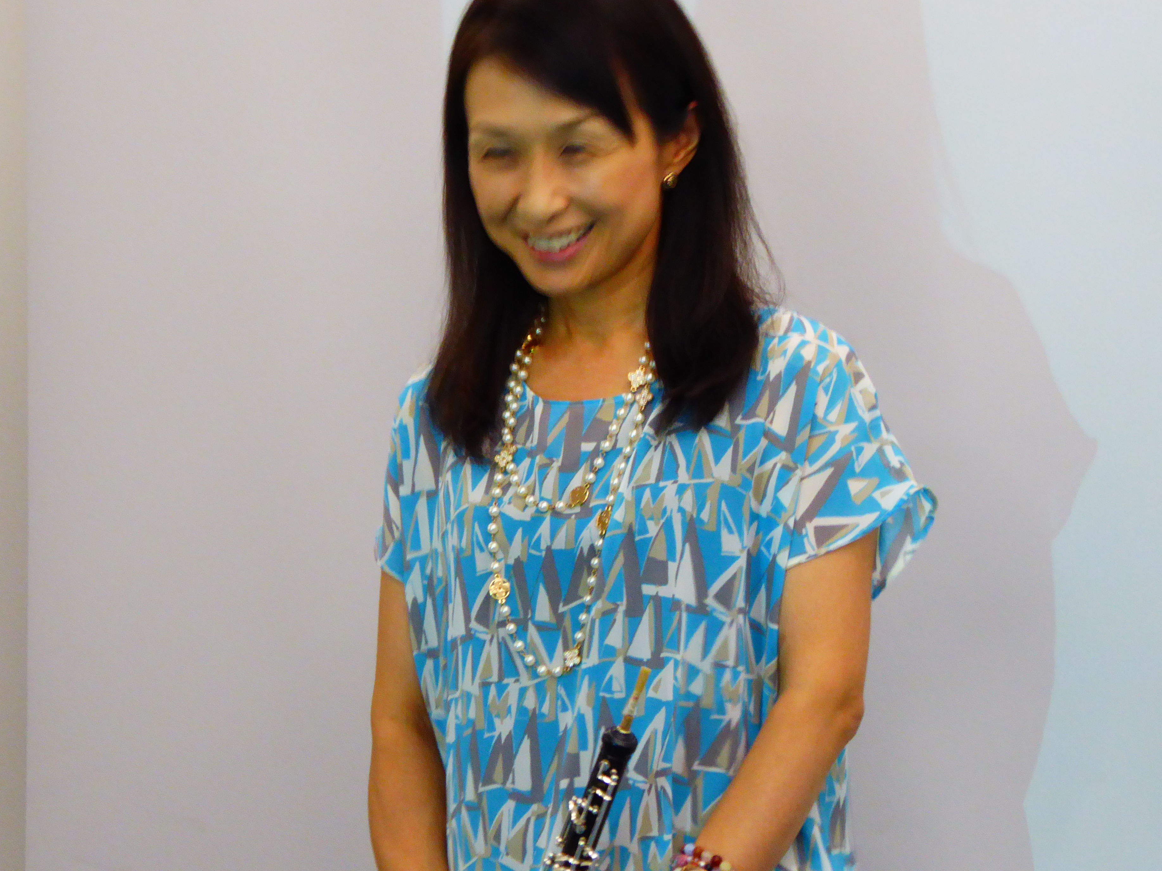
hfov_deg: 9.2
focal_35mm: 214
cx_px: 568
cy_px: 358
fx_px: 7183
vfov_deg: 6.9
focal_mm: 28.7
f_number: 5.5
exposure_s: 1/25
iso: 400
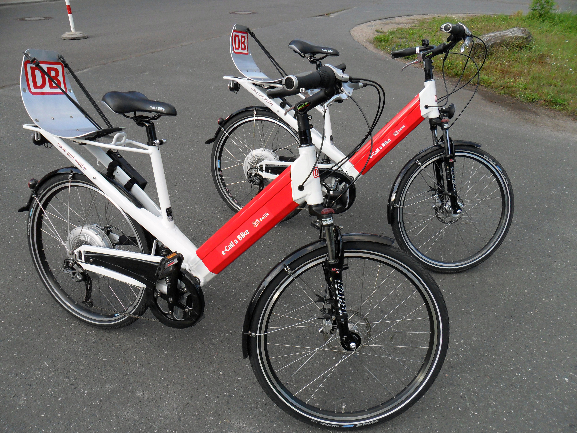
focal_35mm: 27
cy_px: 216
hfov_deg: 65.3
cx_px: 288
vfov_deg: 51.4
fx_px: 450
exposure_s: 1/250
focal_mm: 4.9
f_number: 3.5
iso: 100
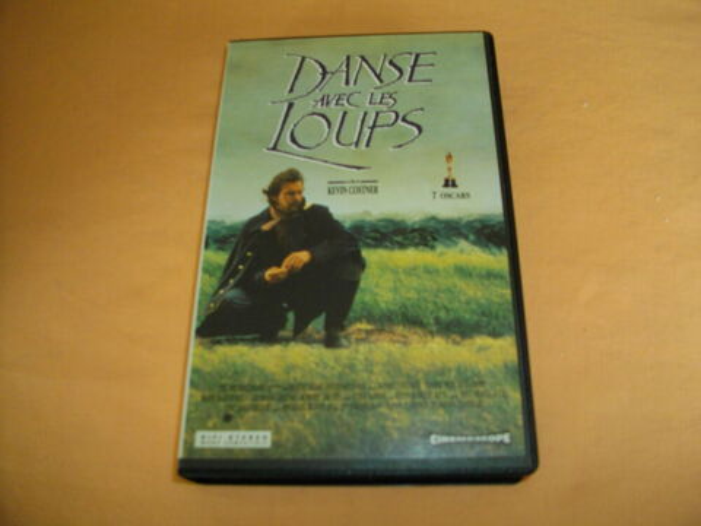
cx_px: 350
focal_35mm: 32
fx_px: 648
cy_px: 263
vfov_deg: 44.2
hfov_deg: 56.8
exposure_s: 1/50
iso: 200
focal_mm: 5.7
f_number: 2.9
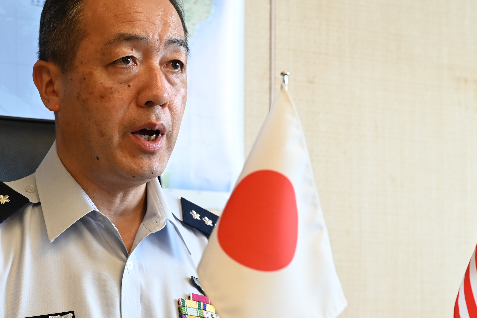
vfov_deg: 9.9
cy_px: 192
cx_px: 232
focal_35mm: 138
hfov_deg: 14.9
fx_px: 1827
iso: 1250
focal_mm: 80
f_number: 5.6
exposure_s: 1/200
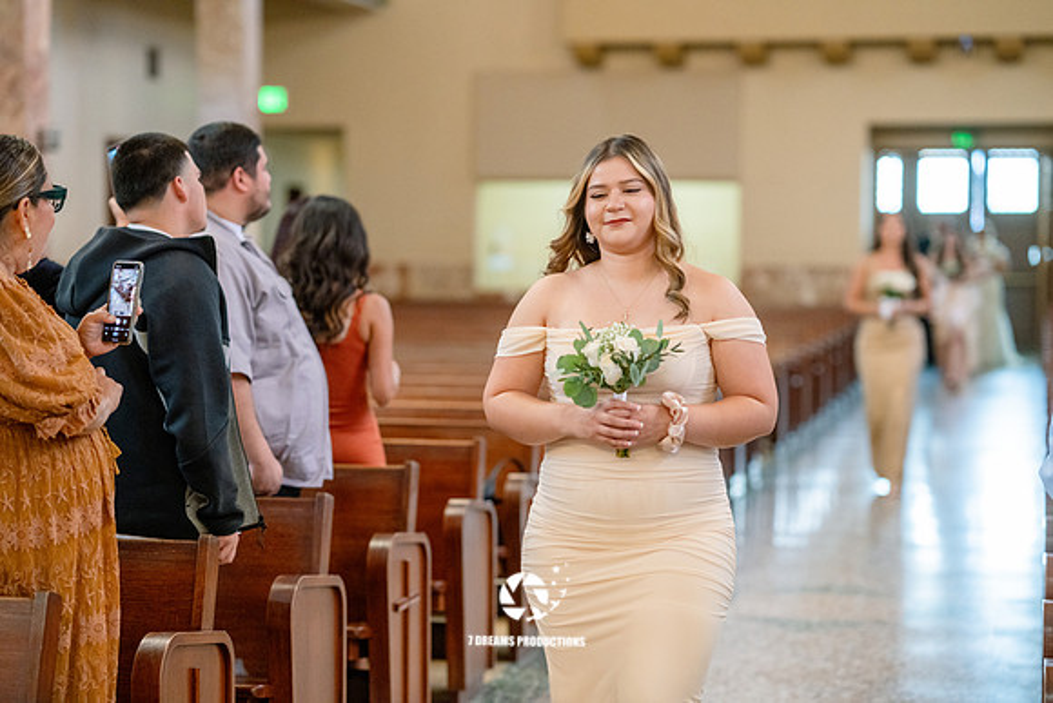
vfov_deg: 16.1
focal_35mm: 85
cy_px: 352
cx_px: 526
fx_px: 2487
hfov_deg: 23.9
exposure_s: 1/125
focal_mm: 85
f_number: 2
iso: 2000
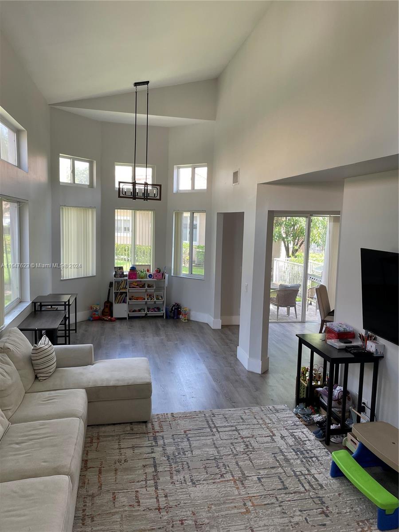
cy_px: 266
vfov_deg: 67.3
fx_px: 400
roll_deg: -1.4
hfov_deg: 53.1
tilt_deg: -5.9
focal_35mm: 26
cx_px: 200
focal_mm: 4.2
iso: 80
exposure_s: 1/120
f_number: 1.6
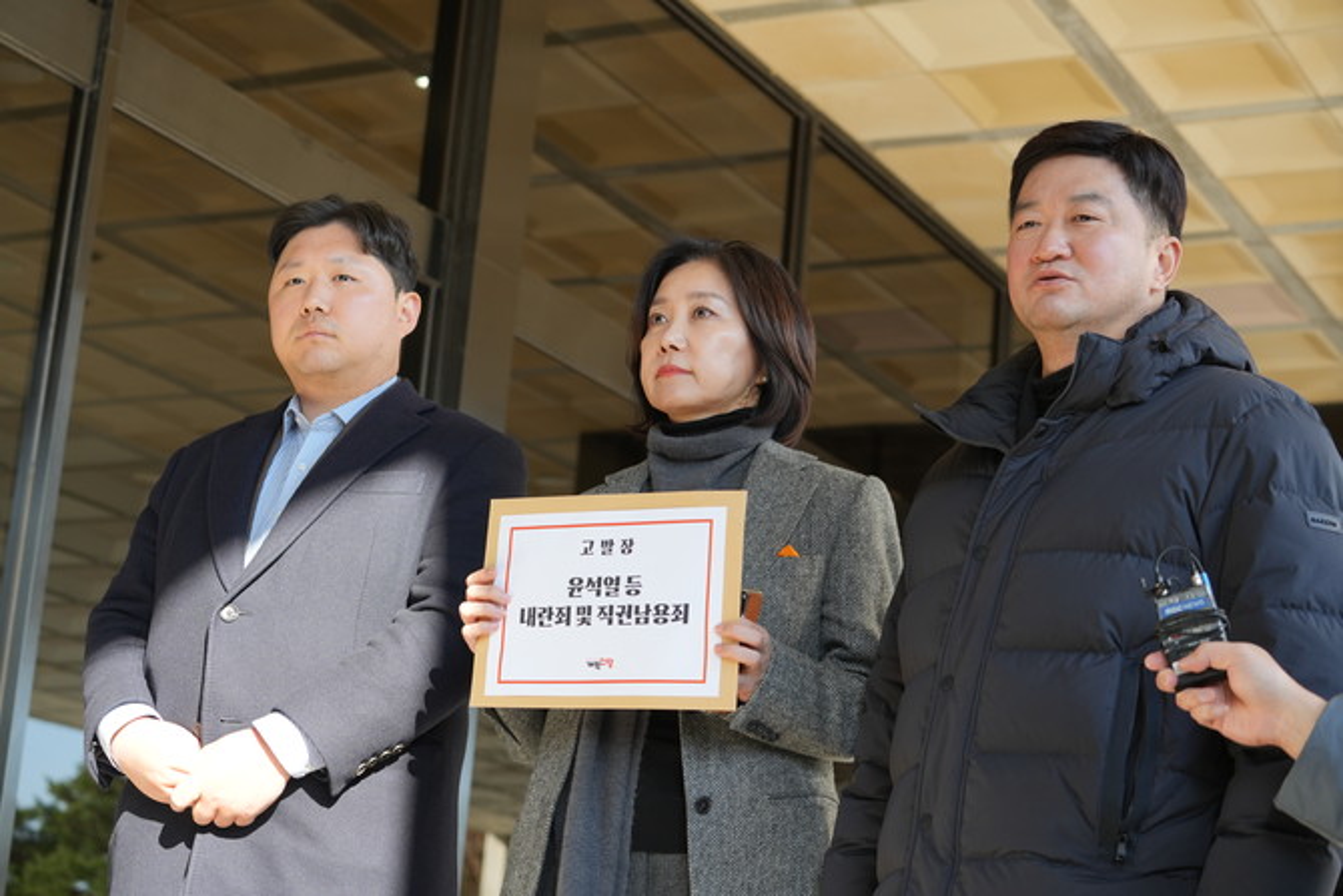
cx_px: 672
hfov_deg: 28.8
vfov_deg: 19.5
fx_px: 2612
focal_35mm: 70
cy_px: 448
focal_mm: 70
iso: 500
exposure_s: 1/200
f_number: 5.6
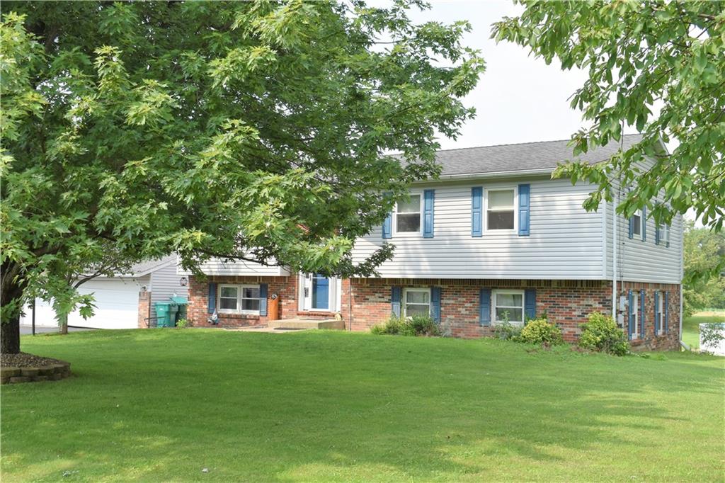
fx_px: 785
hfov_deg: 49.6
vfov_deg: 34.2
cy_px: 242
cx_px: 362
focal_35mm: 39
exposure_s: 1/250
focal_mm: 26
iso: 125
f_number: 8
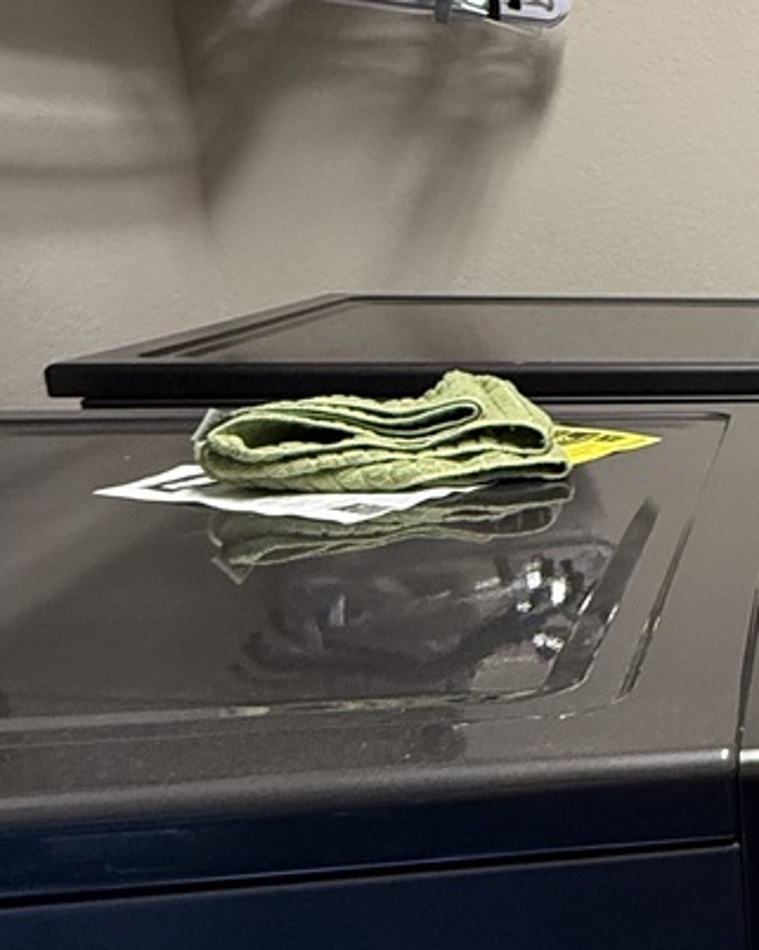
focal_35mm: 49
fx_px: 1377
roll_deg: -1.9
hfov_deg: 23.4
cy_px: 555
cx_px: 1196
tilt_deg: -15.0
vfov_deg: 38.0
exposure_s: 1/60
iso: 320
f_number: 2.2
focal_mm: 2.22
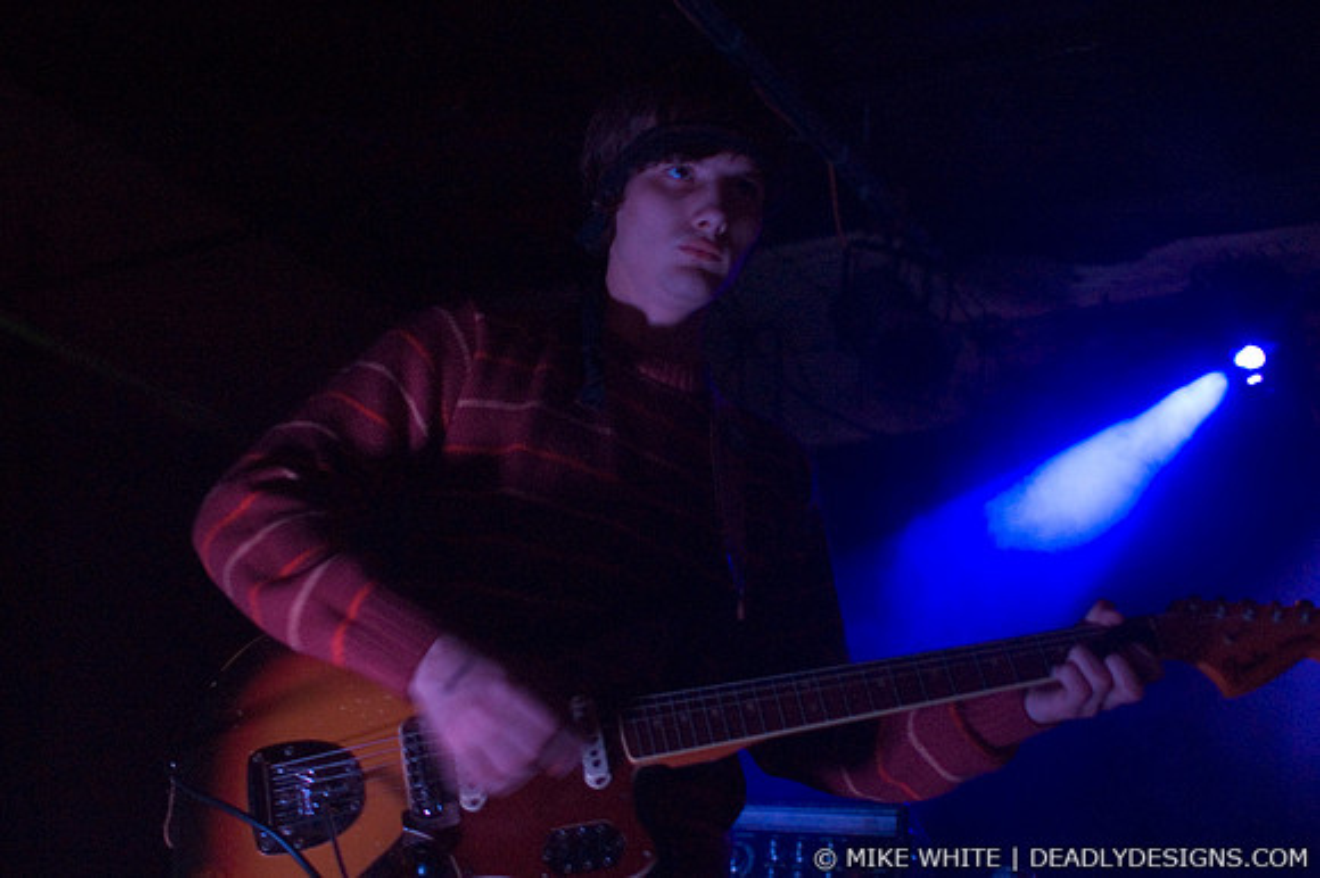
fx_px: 1924
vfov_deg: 25.7
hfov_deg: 37.9
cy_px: 439
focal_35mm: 52
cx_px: 660
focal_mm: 35
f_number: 2.8
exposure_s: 1/15
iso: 1600
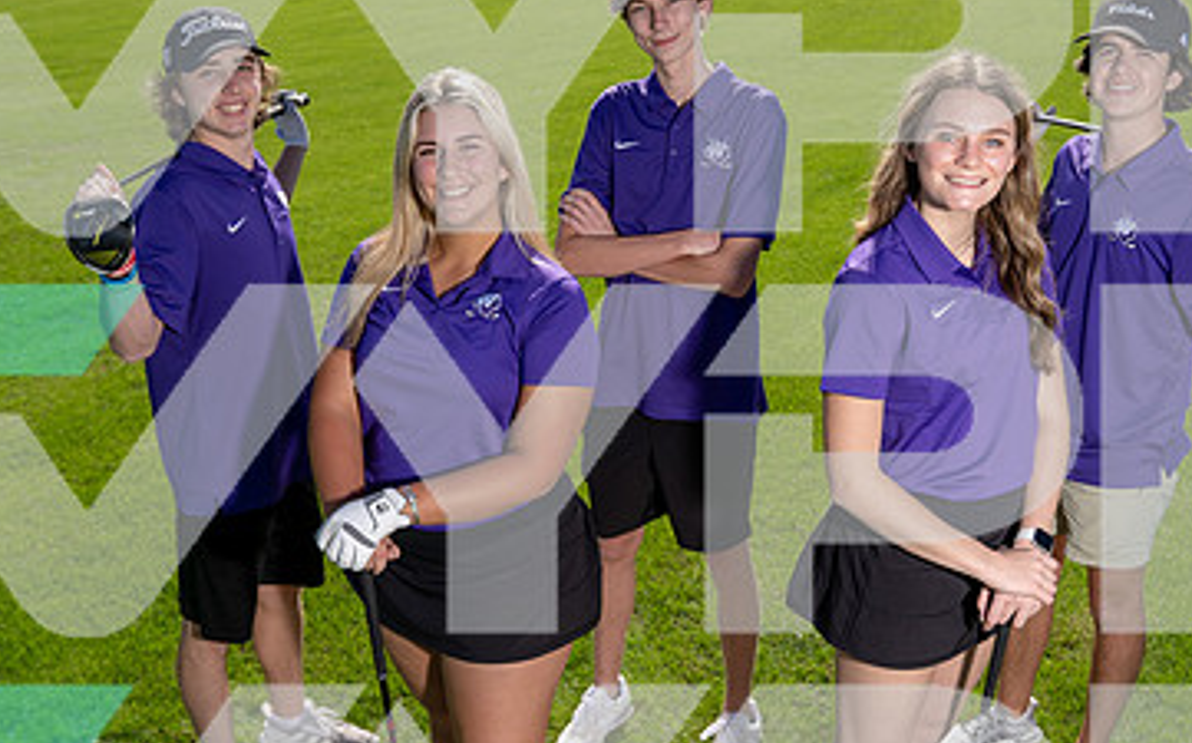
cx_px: 641
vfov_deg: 31.1
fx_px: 1331
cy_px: 461
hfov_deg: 48.2
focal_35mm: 41
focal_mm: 25
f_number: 4.5
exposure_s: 1/640
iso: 100
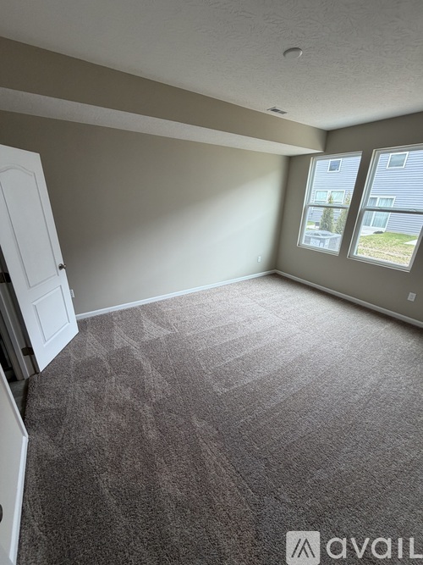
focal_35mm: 14
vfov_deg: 102.1
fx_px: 228
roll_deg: -2.4
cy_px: 282
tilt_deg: -21.5
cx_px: 212
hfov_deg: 85.7
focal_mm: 2.22
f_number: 2.2
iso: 125
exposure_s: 1/120
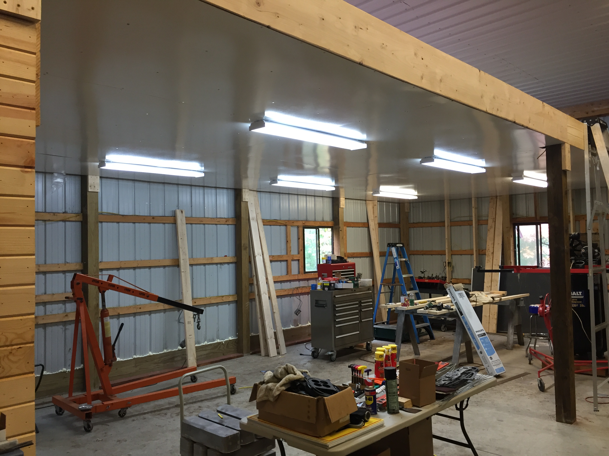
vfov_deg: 48.2
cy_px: 228
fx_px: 510
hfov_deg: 61.7
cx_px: 304
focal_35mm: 29
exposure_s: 1/30
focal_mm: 4.15
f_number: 2.2
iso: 80
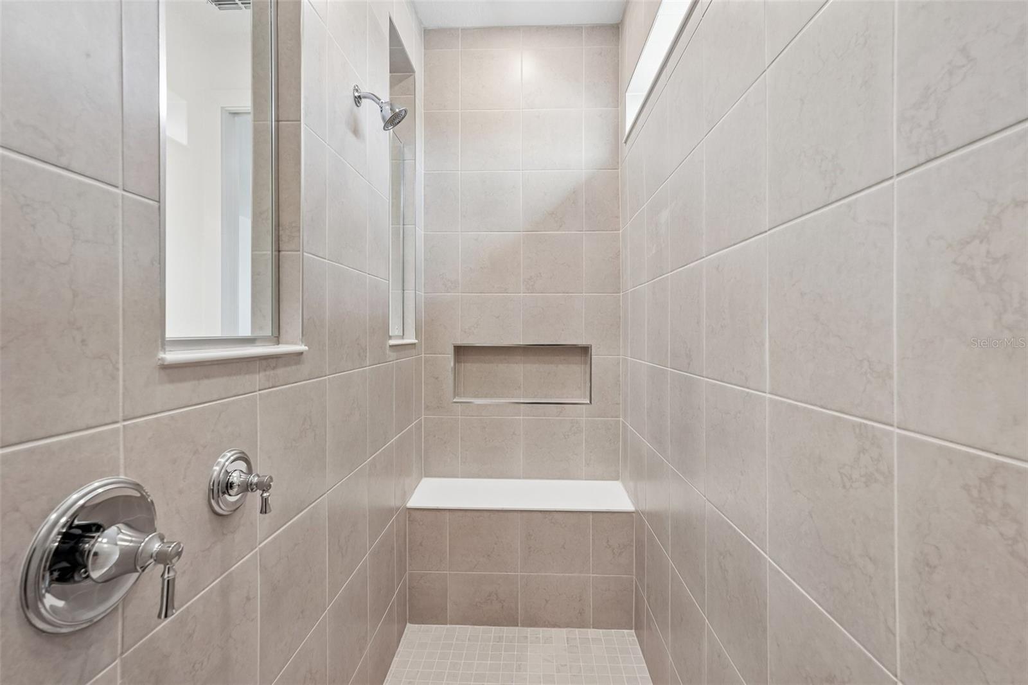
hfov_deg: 96.7
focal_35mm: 16
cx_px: 514
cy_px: 342
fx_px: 457
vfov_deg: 73.7
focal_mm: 16
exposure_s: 1/20
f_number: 8
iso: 400
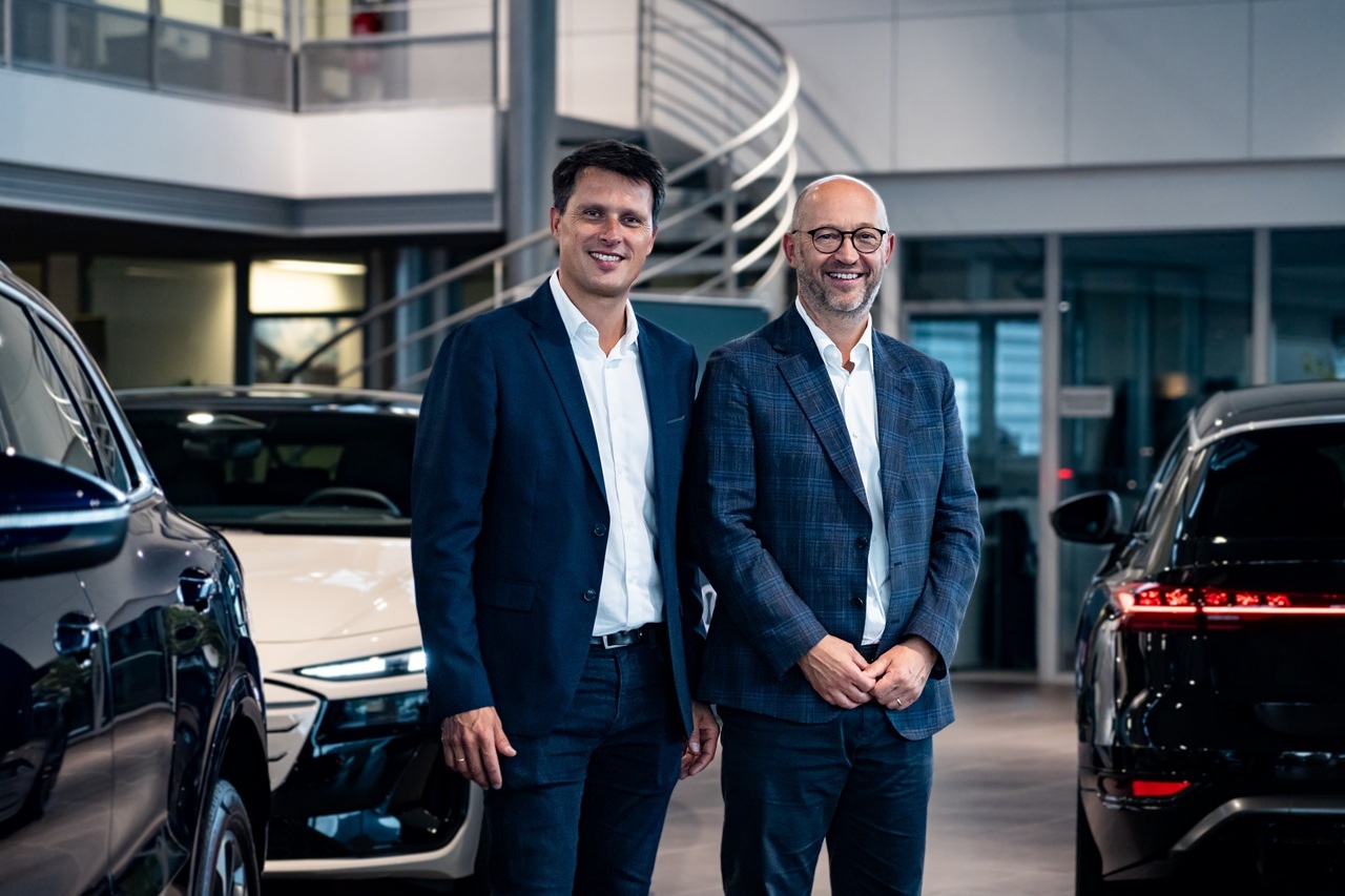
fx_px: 3922
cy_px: 448
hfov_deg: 19.5
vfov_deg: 13.0
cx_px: 672
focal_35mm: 105
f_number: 4
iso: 3200
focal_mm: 105
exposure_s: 1/125
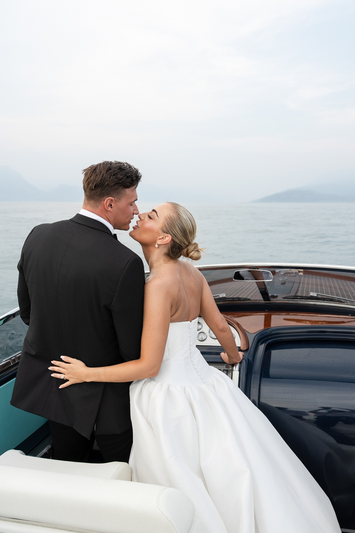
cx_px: 178
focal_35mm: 28
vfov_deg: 65.5
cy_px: 266
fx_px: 414
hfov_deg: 46.4
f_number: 4
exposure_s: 1/1000
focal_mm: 28
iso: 500
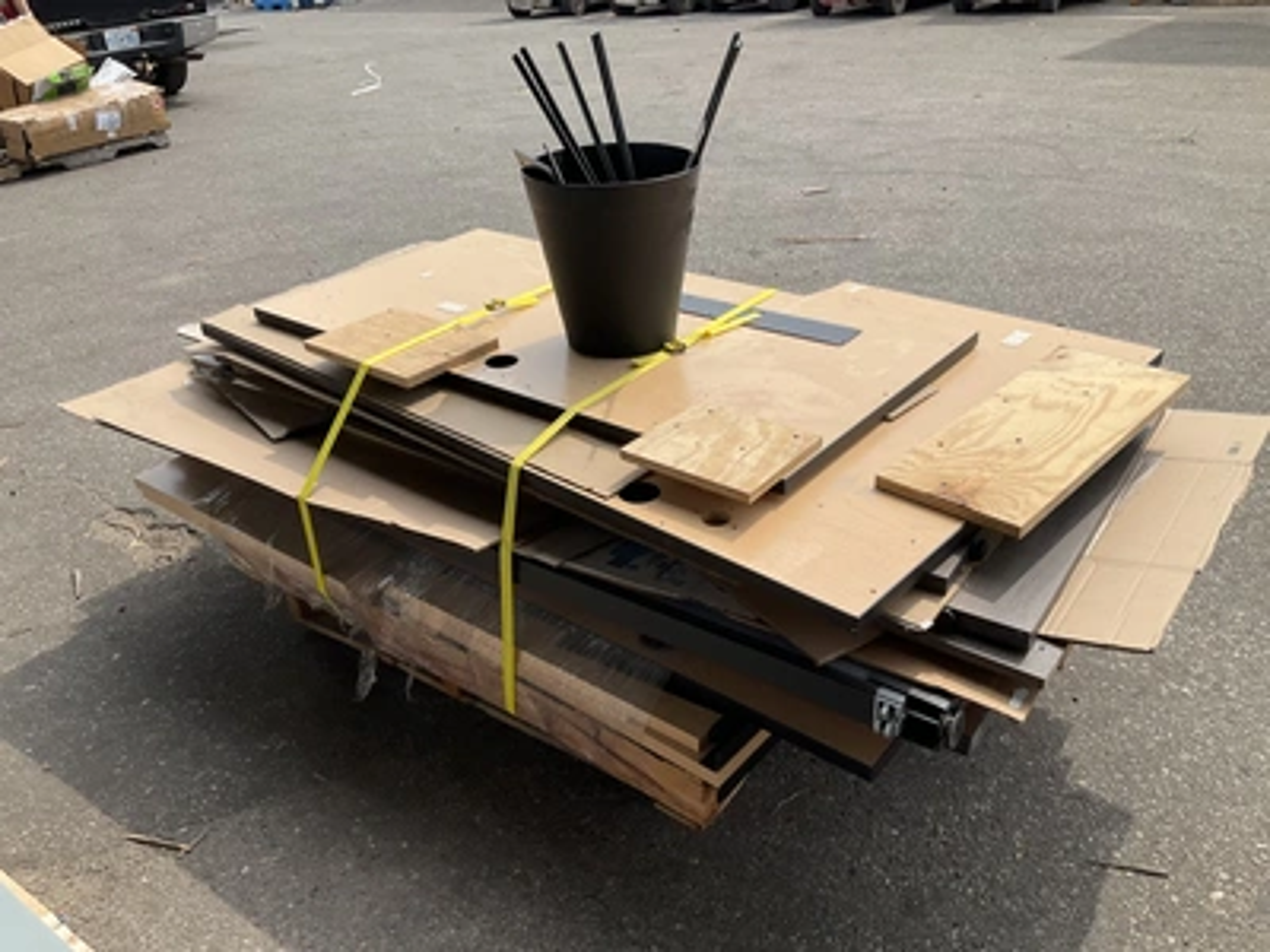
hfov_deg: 61.7
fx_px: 1064
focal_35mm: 29
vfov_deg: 48.2
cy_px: 476
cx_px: 635
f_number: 1.8
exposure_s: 1/1221
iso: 25
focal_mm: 3
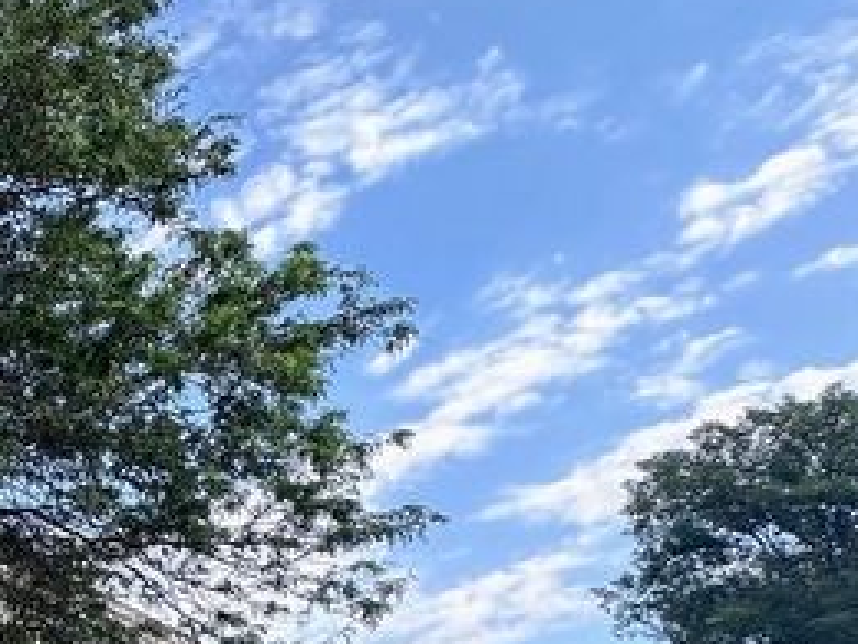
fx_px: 1066
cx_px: -426
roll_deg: +0.9
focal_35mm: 43
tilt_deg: +19.4
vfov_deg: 30.6
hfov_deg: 28.5
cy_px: 680
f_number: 2.2
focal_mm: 2.22
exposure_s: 1/467
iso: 40
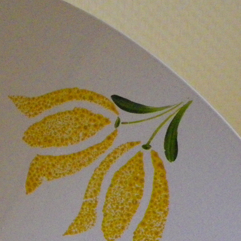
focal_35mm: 87
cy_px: 274
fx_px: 685
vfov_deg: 19.0
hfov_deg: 19.3
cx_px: -4
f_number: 2.6
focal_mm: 4.9
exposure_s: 1/60
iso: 800
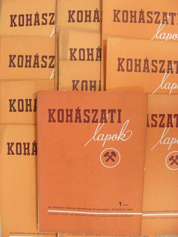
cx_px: 89
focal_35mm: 38
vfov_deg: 49.0
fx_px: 260
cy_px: 118
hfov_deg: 37.7
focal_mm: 6.3
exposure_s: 1/15.4
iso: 200
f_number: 3.5
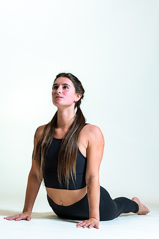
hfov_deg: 16.1
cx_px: 80
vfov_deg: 23.9
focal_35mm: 85
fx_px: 563
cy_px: 120
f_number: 4.5
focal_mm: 85
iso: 320
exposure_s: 1/160
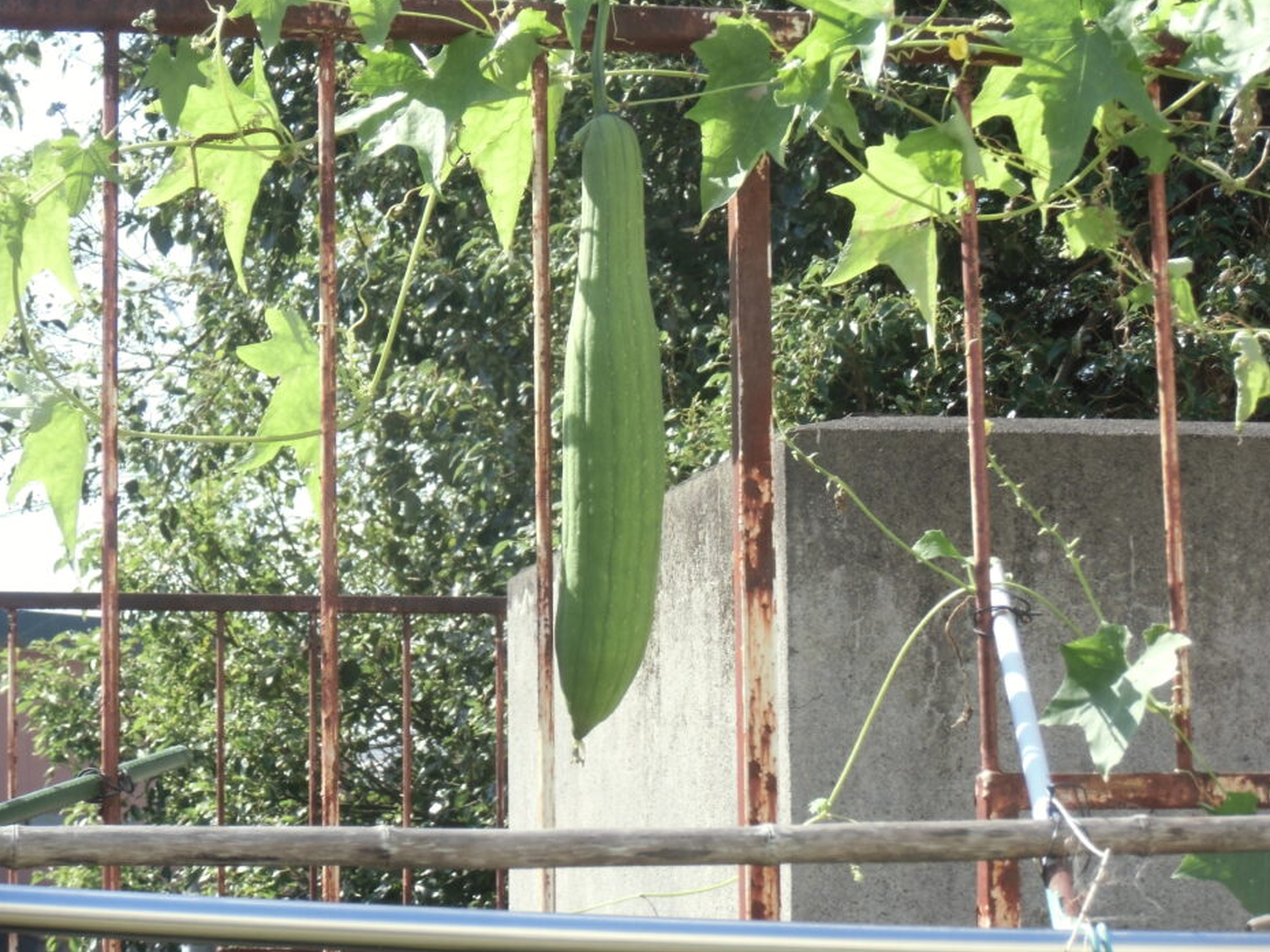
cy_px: 462
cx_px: 635
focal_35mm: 127
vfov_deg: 11.7
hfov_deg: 15.5
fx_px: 4658
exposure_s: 1/80
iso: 64
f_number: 5.5
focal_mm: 21.79
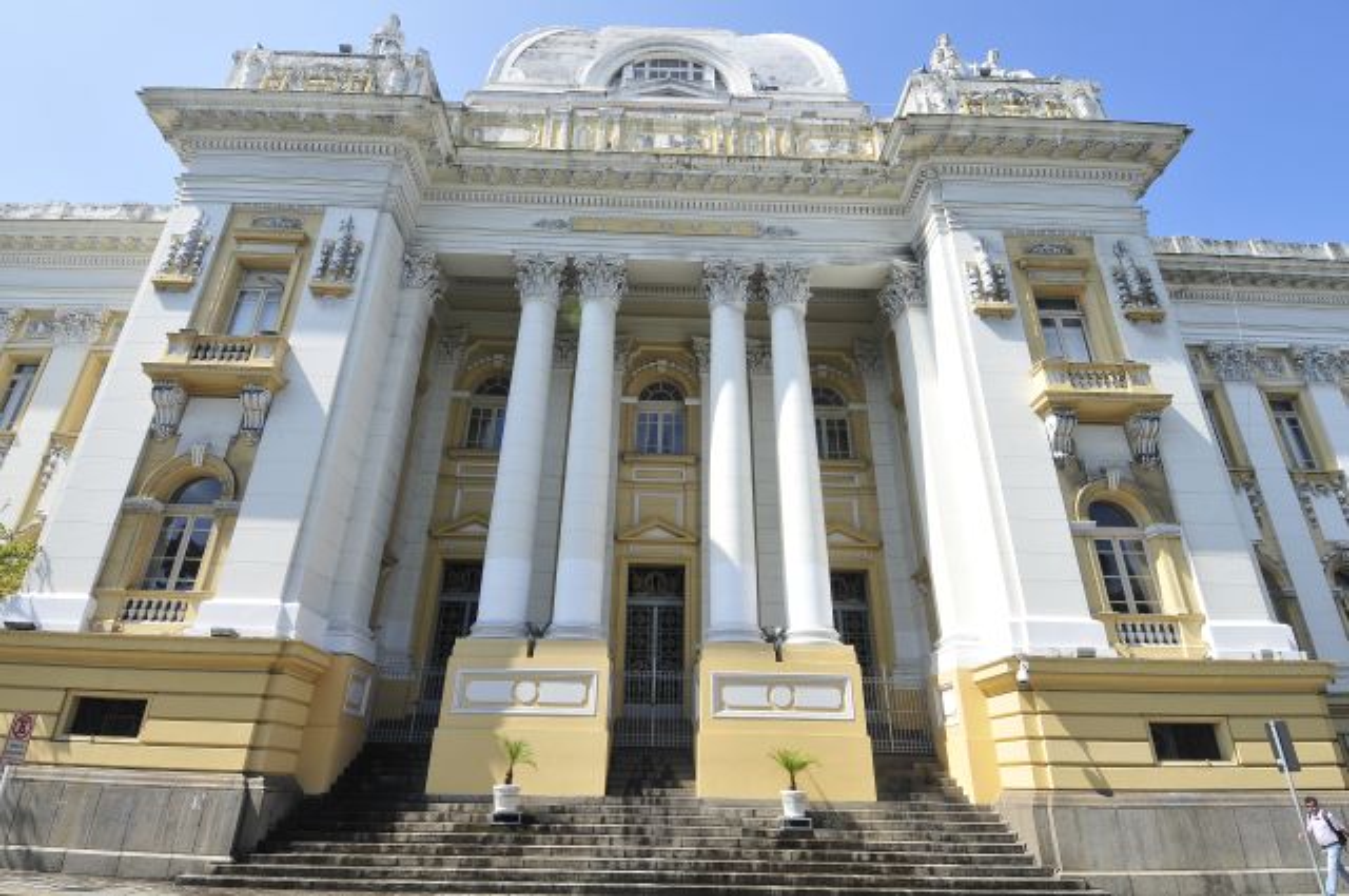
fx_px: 674
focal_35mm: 18
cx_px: 674
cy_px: 448
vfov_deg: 67.2
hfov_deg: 90.1
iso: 200
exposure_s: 1/200
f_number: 10
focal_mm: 12
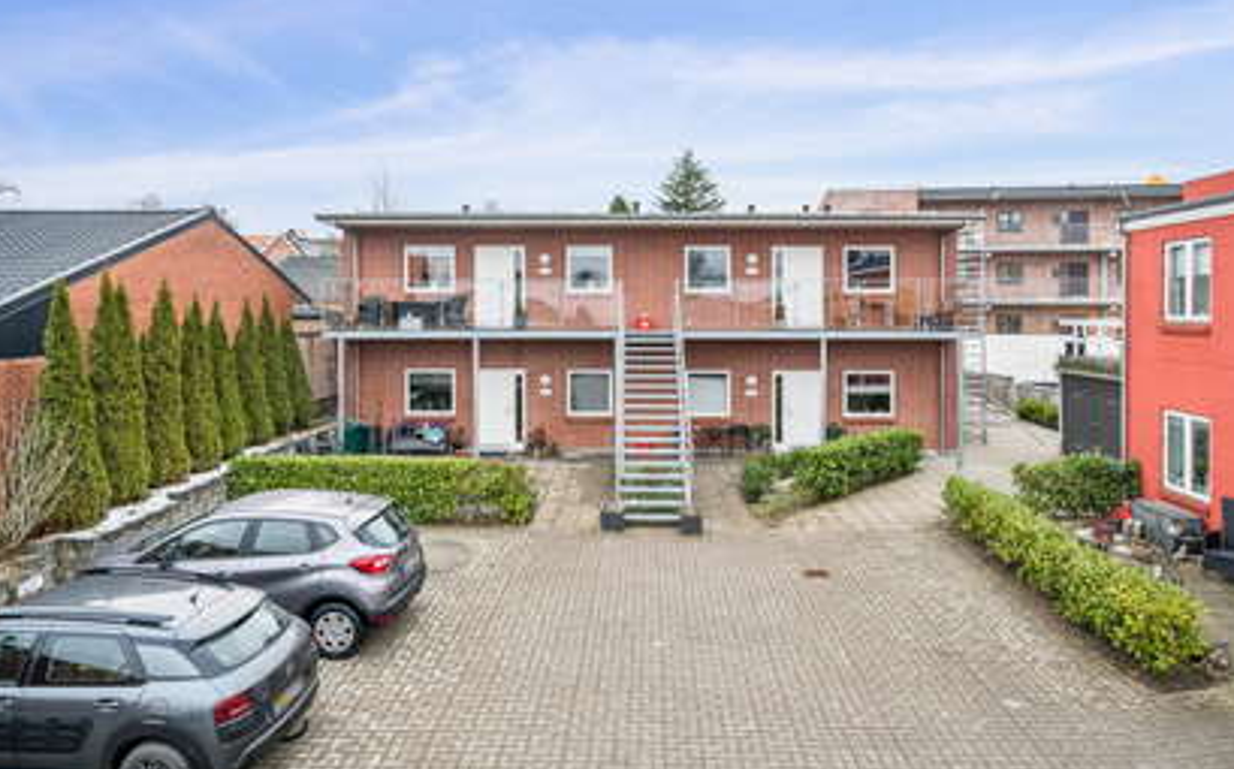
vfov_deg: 55.0
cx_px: 606
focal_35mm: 22
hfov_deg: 79.7
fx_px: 739
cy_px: 386
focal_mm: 21
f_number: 5
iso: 800
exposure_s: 1/200
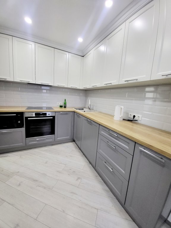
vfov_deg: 106.2
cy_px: 114
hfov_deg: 89.9
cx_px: 86
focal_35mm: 13
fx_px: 86
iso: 400
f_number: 2.2
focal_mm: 1.74
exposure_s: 1/33
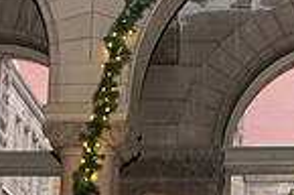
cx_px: 319
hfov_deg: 13.5
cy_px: 317
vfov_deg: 8.8
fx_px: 1222
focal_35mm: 150
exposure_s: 1/200
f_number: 3.5
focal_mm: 35
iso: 1000
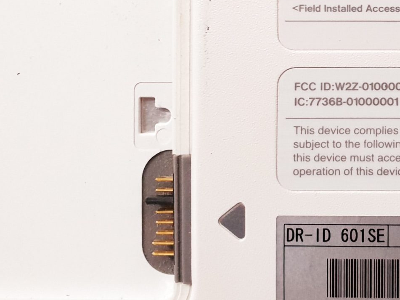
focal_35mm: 70
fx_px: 809
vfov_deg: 20.3
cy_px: -5
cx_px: 427
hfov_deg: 25.9
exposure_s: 1/50
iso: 320
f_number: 2.4
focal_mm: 4.3
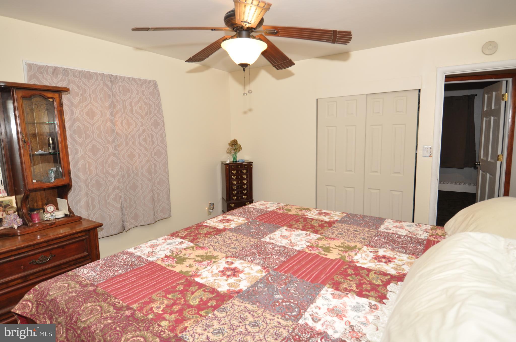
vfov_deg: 63.1
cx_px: 258
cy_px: 171
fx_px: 279
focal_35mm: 20
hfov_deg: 85.5
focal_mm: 13
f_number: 4
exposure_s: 1/60
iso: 250
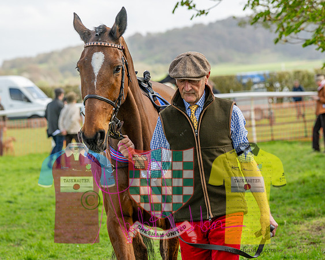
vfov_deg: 9.1
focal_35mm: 170
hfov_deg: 11.3
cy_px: 130
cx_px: 162
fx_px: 1636
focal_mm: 101
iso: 200
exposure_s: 1/640
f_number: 4
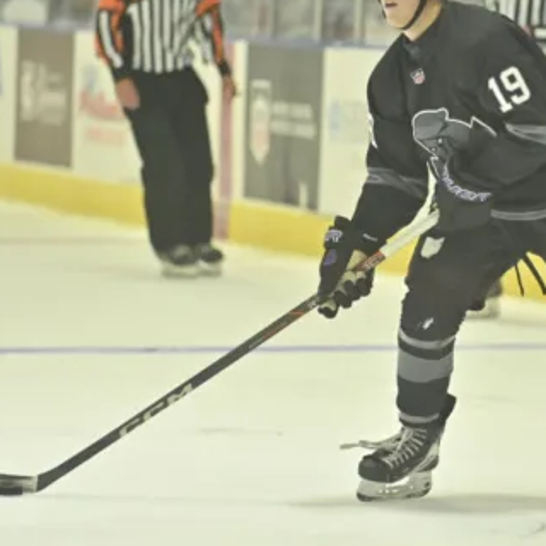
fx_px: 5693
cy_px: 253
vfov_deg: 5.5
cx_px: 425
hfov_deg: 5.5
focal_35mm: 319
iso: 4500
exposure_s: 1/1250
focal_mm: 160
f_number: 2.8
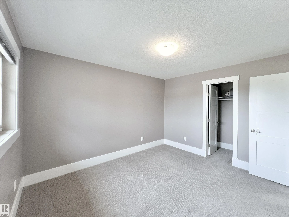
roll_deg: -0.2
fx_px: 109
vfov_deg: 89.9
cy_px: 108
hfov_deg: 106.2
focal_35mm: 13
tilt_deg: -1.1
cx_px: 144
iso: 125
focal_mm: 1.57
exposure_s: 1/60
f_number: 1.8
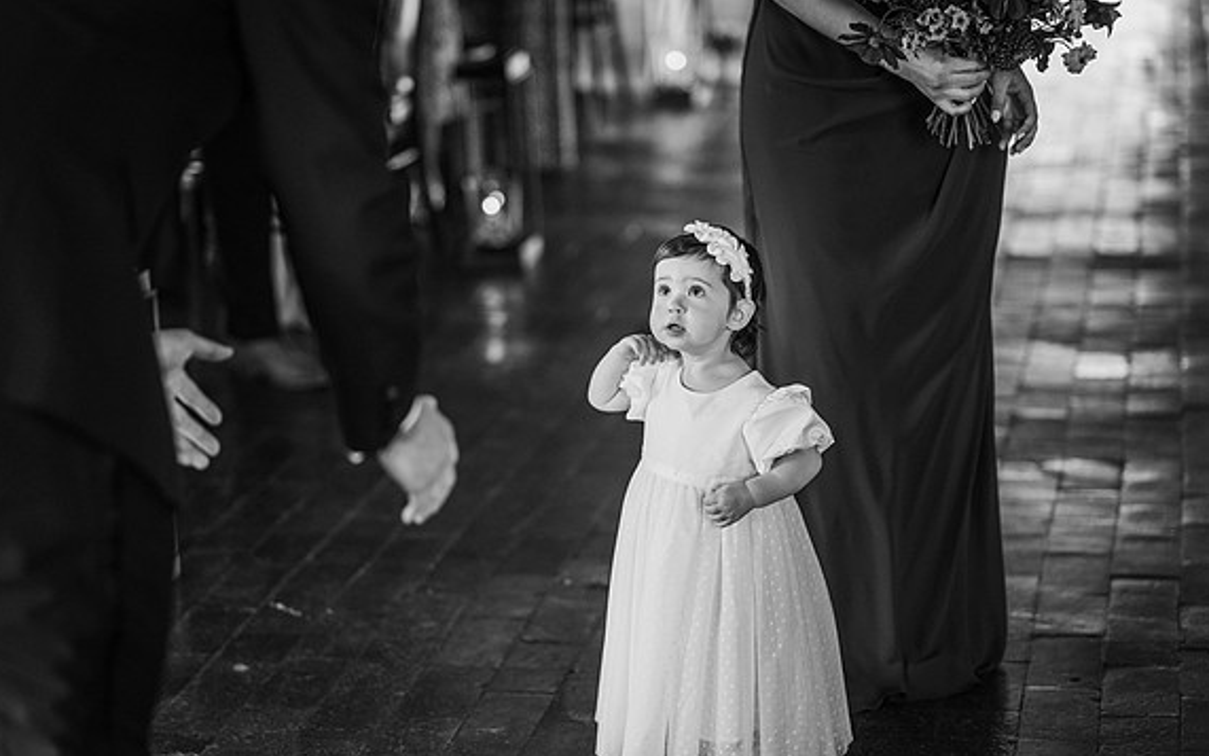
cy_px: 390
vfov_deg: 14.9
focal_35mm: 88
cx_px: 599
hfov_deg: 23.6
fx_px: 2900
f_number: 2
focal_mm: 85
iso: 720
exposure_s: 1/200
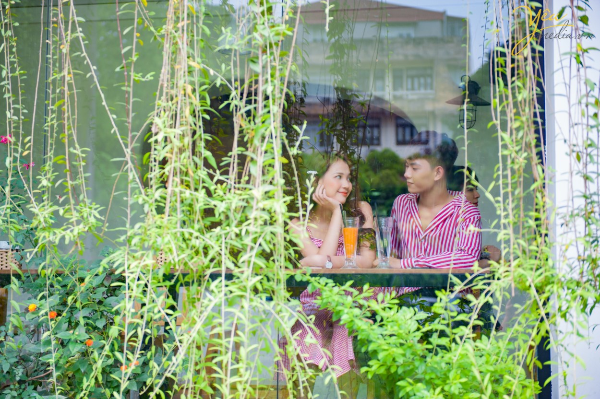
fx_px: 1166
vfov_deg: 19.4
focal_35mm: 70
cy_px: 200
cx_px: 300
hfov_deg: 28.9
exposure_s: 1/250
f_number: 2.8
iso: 320
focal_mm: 70
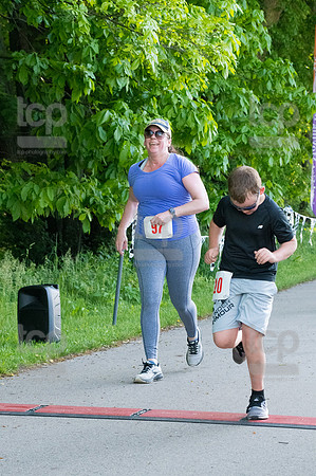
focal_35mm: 120
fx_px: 1584
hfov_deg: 11.4
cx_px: 158
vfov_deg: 17.1
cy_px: 238
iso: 4000
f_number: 5.6
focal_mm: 80
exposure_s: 1/1600
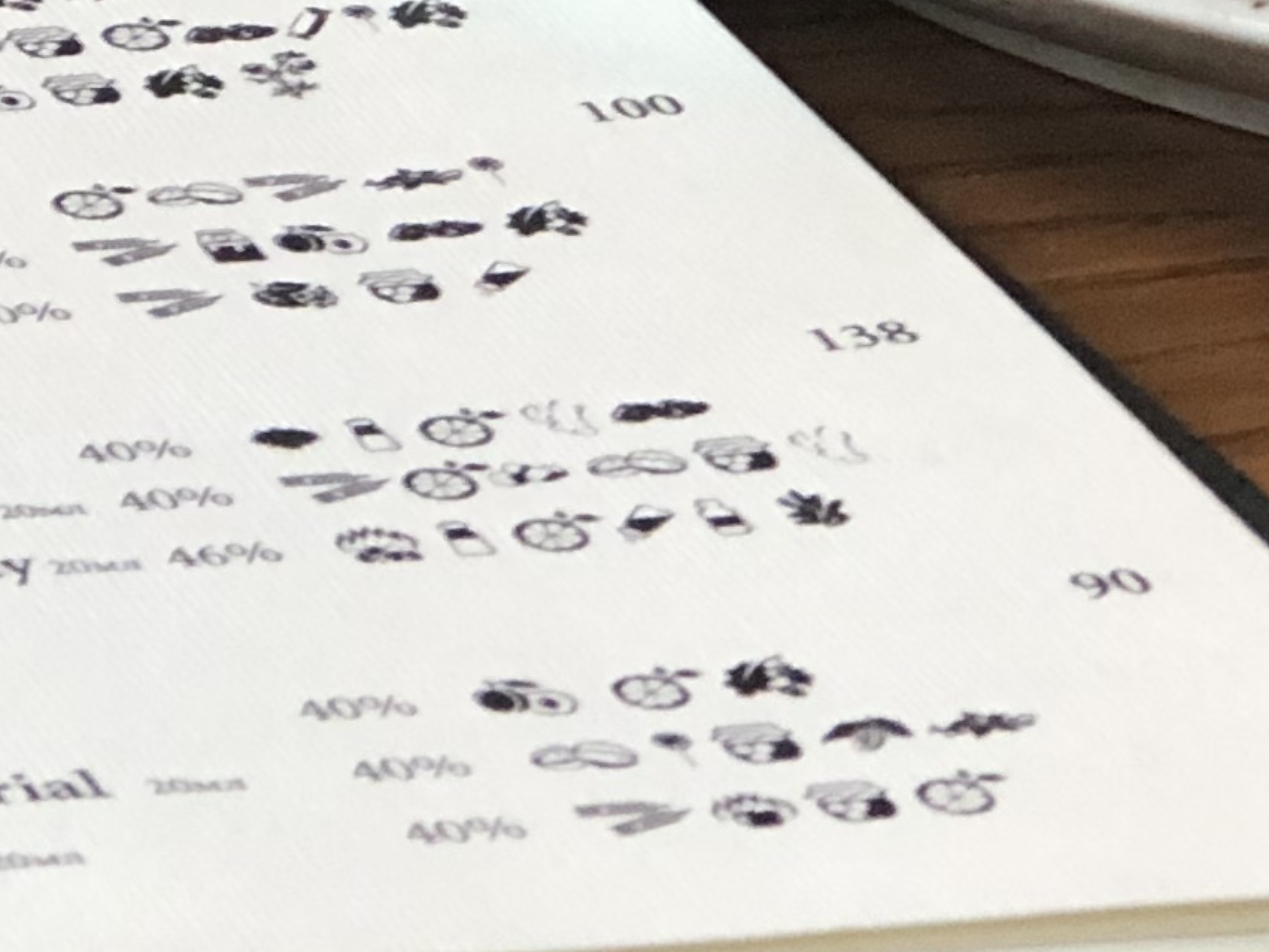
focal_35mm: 270
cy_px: -464
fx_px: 9897
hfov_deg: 7.3
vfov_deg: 5.5
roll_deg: -7.8
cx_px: -18
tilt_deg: -19.3
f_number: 2.8
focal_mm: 6.6
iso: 160
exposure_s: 1/33
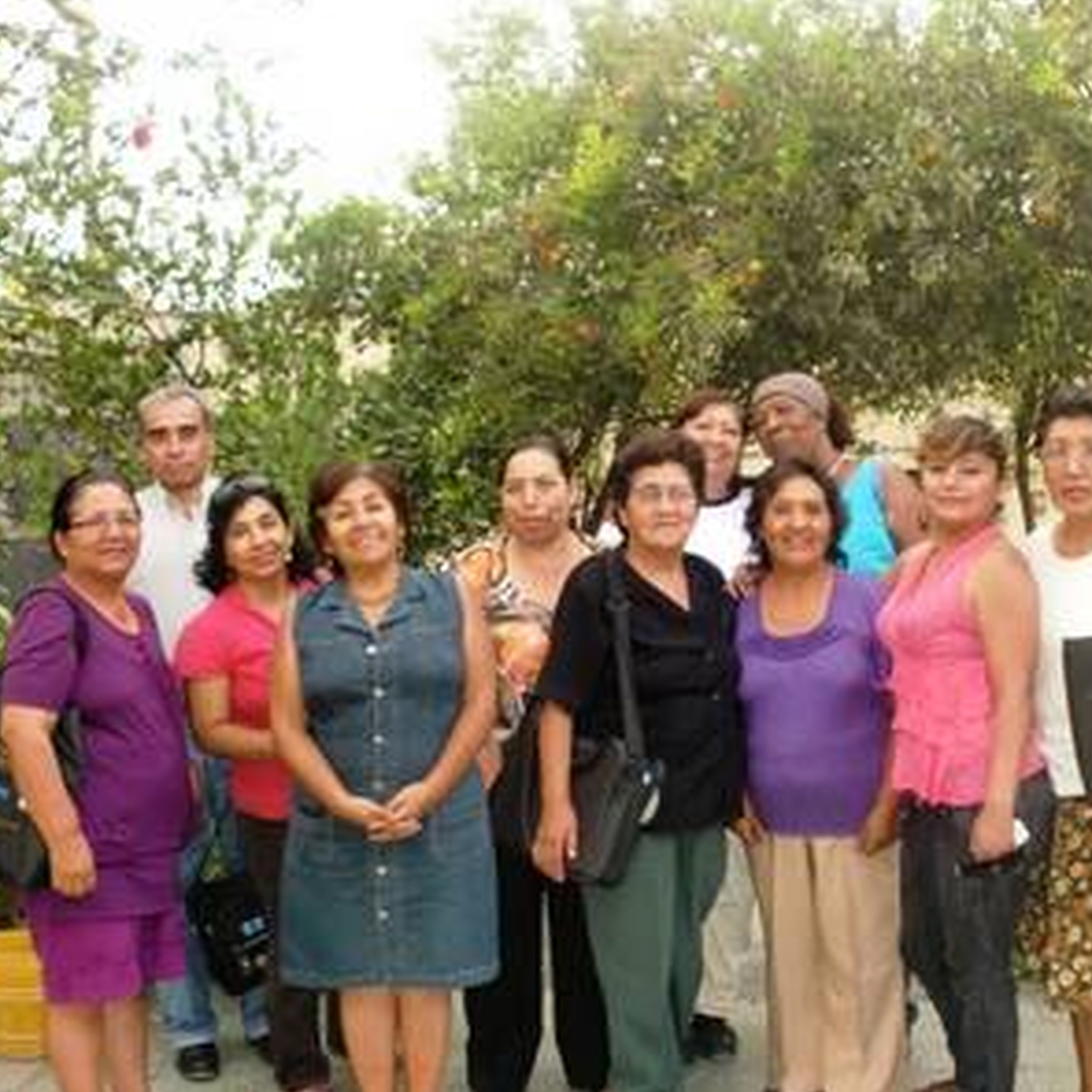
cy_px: 544
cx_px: 629
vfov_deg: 40.0
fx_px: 1499
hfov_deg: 39.9
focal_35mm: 42
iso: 200
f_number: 3.1
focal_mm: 6.3
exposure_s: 1/60
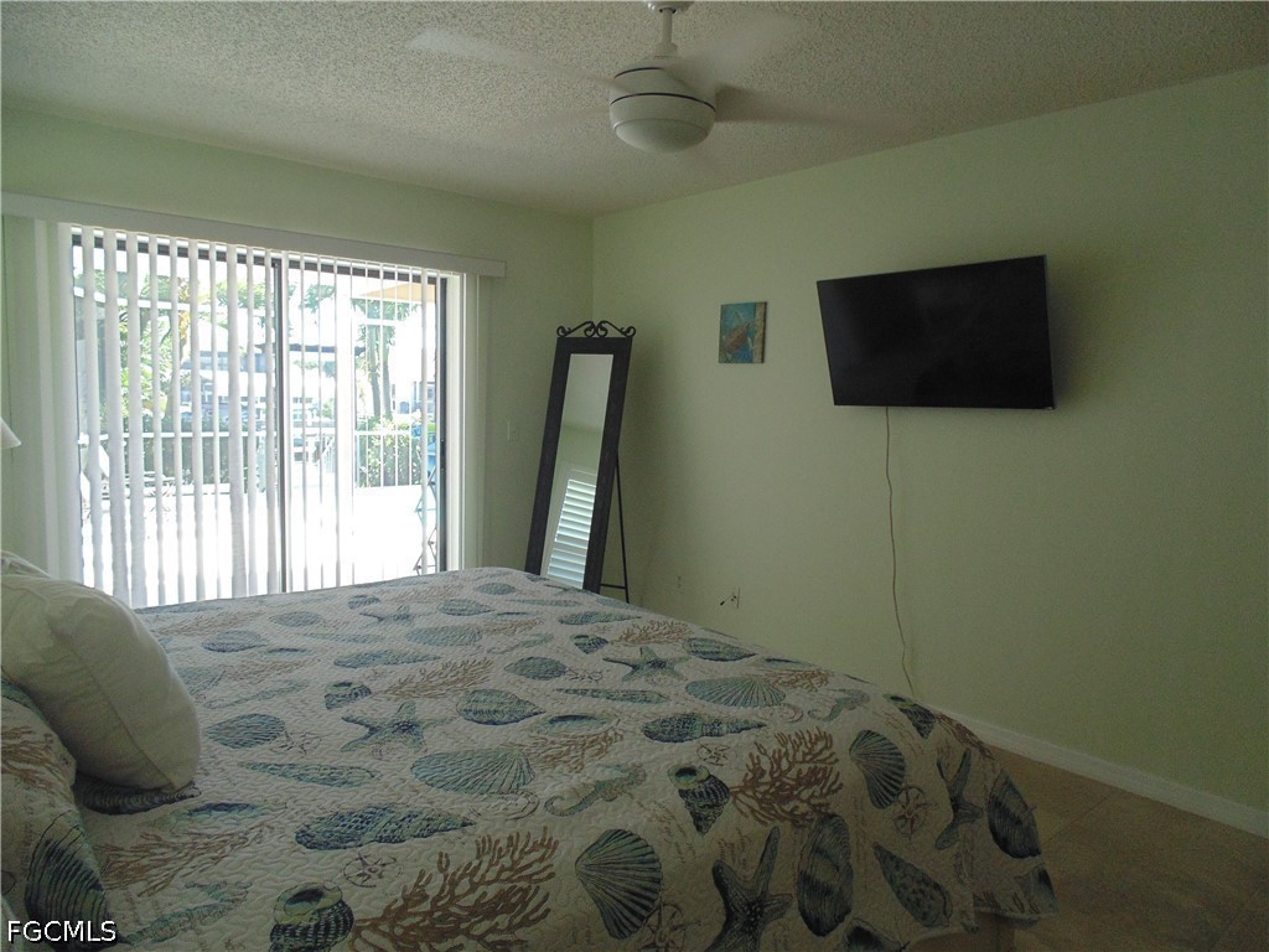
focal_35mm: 22
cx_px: 634
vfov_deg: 61.1
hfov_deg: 76.4
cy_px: 476
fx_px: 807
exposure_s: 1/30
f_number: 3.1
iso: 160
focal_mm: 4
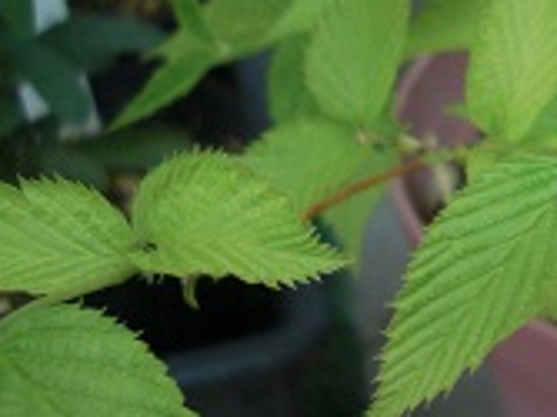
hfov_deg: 20.0
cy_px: 208
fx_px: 1495
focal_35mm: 93
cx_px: 635
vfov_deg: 15.9
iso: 200
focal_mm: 6.3
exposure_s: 1/60
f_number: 2.8
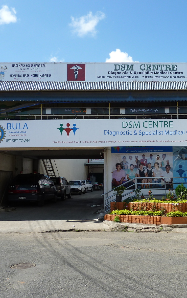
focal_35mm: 43
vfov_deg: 46.2
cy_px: 150
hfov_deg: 29.1
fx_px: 350
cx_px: 156
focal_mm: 5
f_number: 4
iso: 80
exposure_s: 1/500
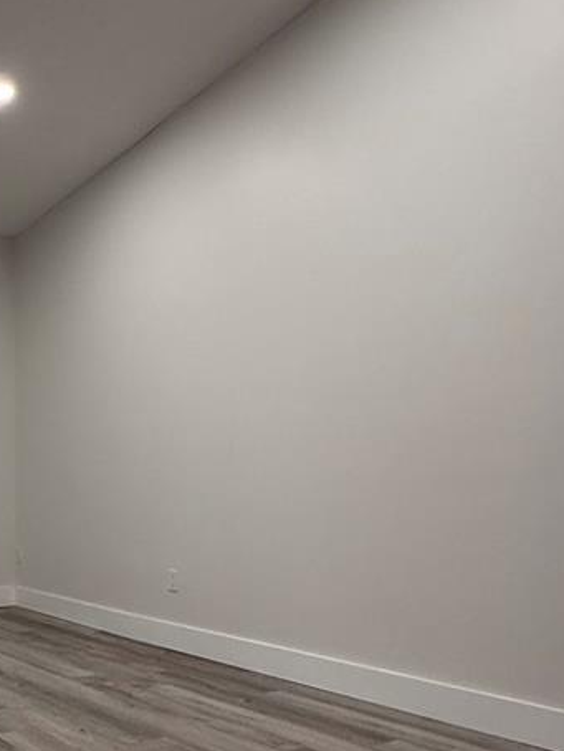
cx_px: -22
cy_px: 427
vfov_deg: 50.0
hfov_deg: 34.6
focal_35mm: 37
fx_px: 803
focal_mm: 2.22
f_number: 2.2
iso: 200
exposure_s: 1/120
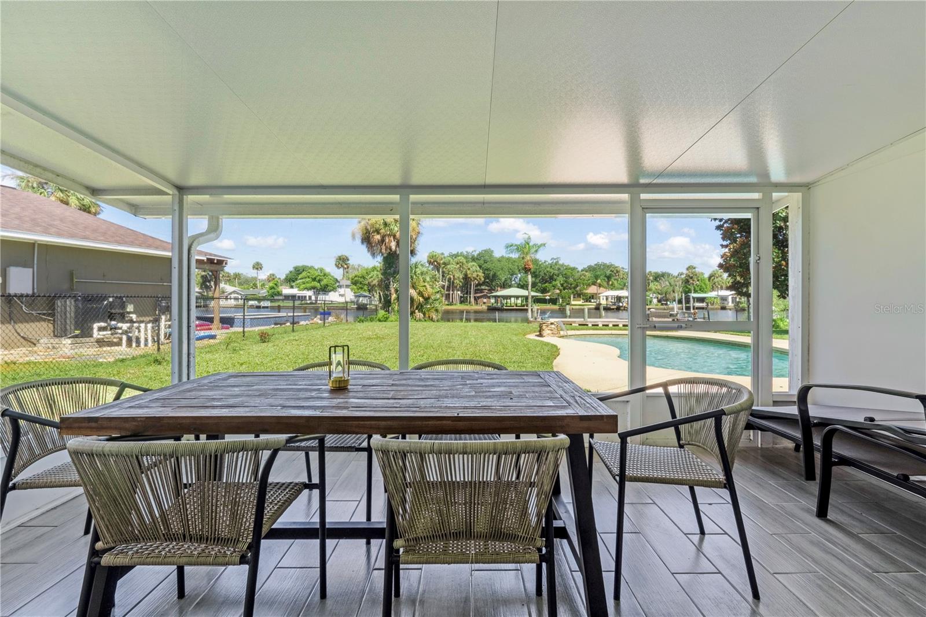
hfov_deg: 95.0
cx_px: 463
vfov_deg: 72.0
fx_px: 424
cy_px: 308
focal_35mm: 16
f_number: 9
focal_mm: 11
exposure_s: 1/1600
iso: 250
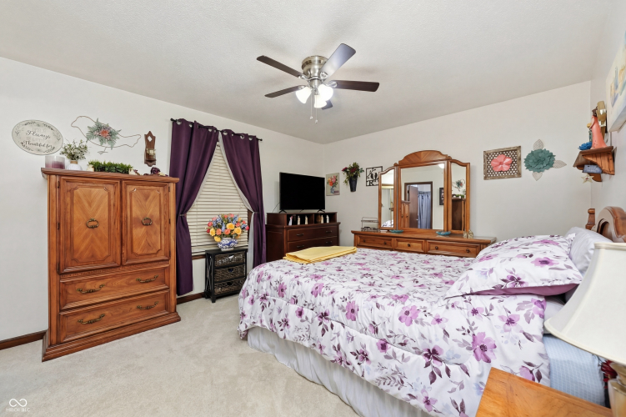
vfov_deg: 81.2
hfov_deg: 104.3
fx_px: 243
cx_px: 313
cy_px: 208
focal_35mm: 14
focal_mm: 14
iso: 500
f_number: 6.3
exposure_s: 1/200
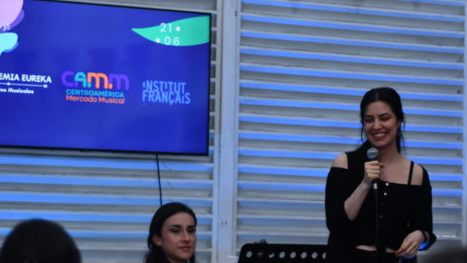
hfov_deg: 17.8
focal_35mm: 120
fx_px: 1486
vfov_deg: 10.1
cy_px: 203
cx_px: 349
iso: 400
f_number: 1.8
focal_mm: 50
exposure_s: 1/320
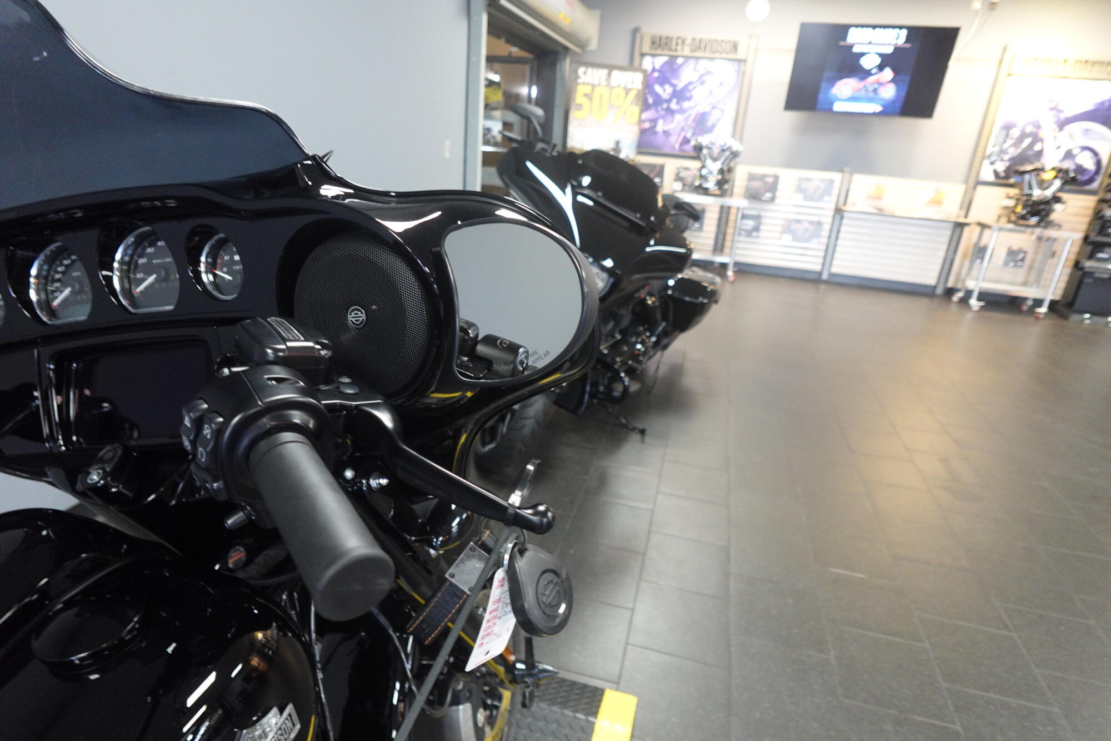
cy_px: 370
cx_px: 556
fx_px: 617
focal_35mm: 20
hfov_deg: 84.0
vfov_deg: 61.9
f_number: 2
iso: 1000
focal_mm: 7.6
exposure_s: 1/80
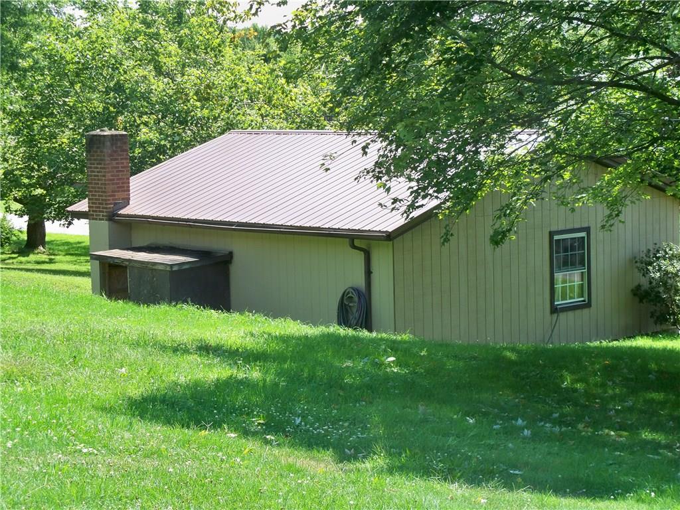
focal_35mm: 80
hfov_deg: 24.4
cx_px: 340
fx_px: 1572
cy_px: 255
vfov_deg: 18.4
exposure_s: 1/125
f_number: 4.1
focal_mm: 14.2
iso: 64
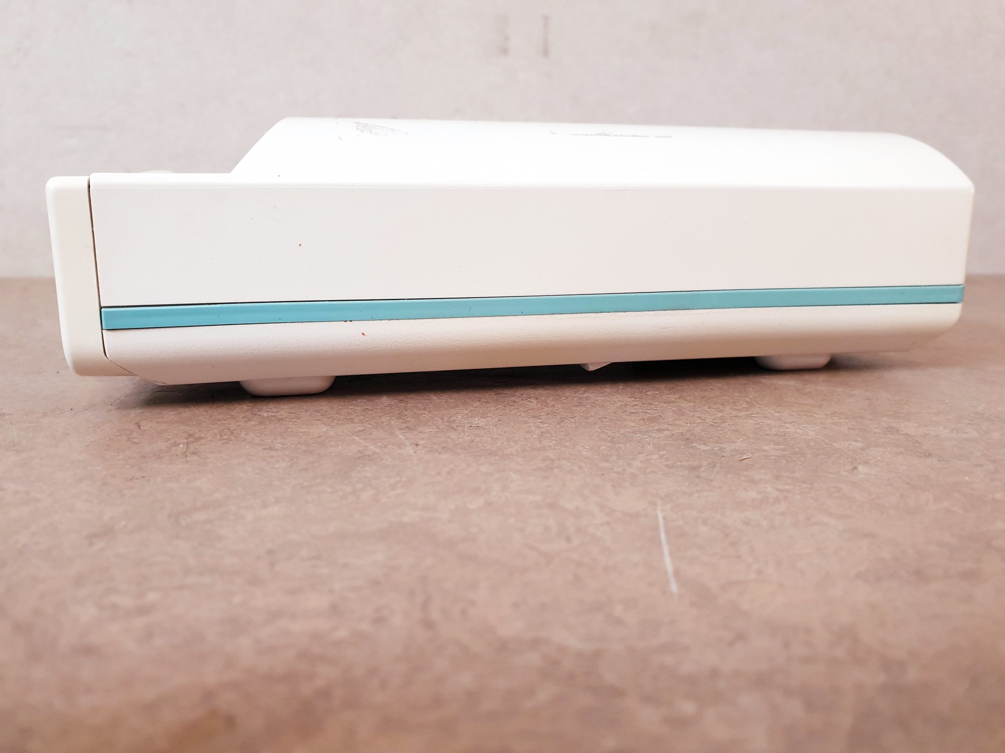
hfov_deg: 67.3
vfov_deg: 53.1
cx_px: 502
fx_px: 755
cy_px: 376
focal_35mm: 26
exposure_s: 1/50
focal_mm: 4.3
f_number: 2.4
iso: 320
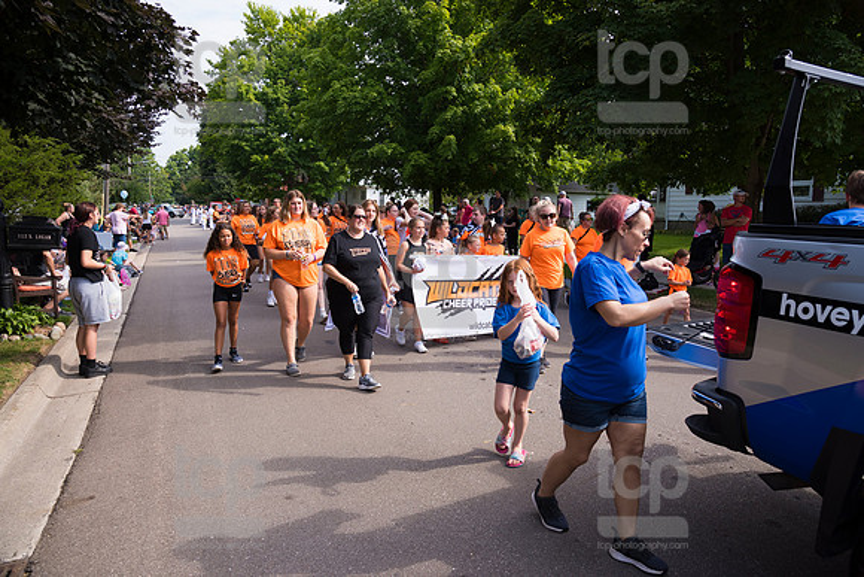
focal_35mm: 24
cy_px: 288
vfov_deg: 53.2
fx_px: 576
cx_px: 432
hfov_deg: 73.7
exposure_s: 1/500
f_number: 6.3
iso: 320
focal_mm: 24
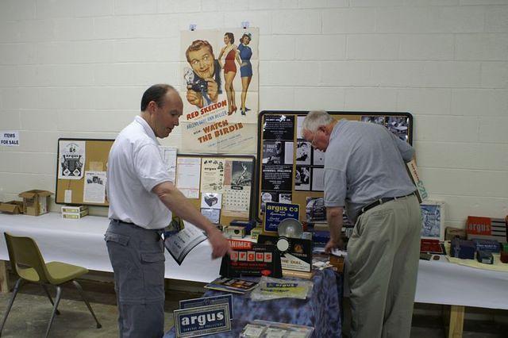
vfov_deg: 34.2
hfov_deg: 49.6
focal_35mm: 39
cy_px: 169
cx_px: 254
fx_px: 550
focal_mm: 26
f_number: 4.5
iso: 400
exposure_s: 1/30
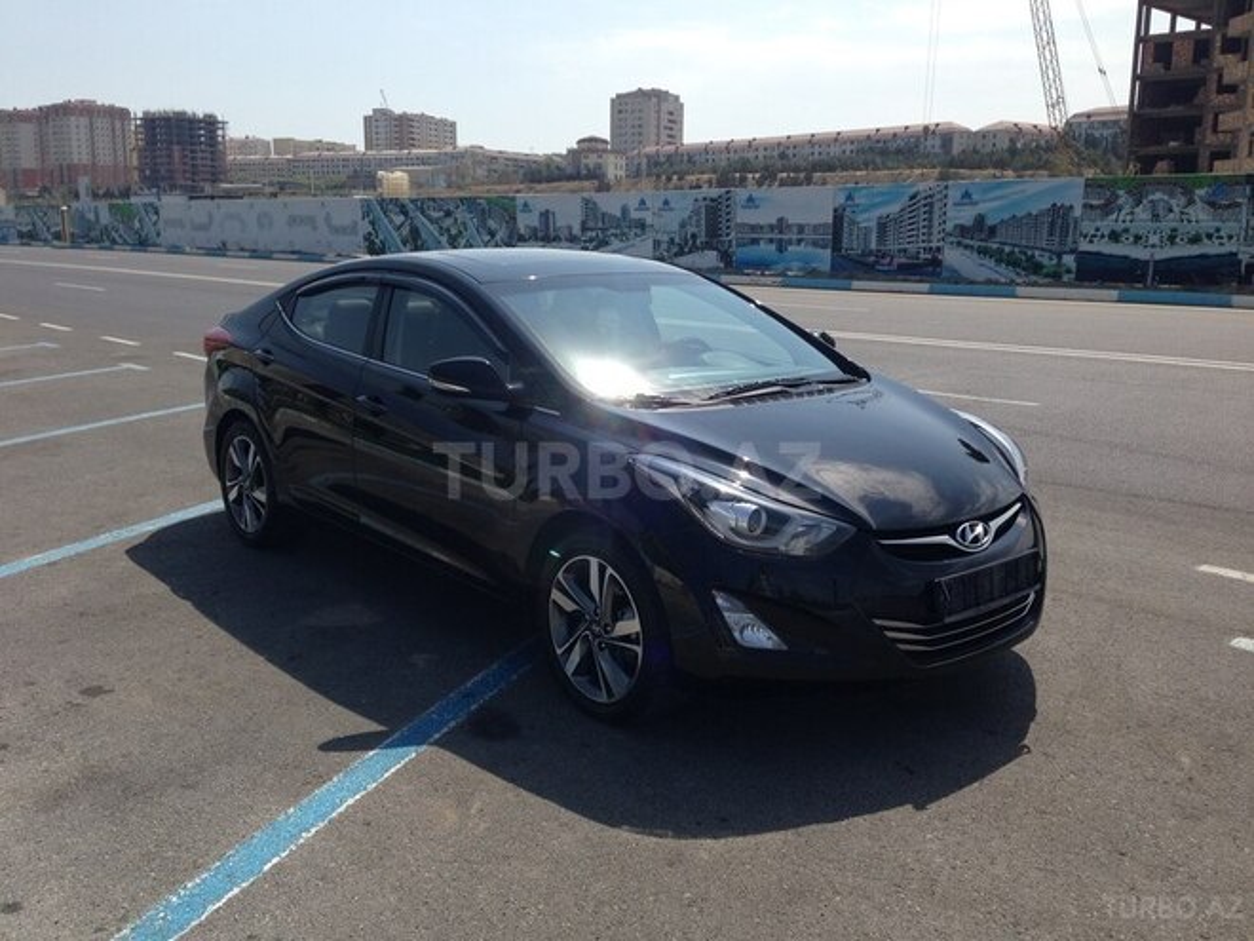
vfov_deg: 42.9
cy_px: 470
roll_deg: -0.1
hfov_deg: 55.4
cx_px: 627
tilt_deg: -12.7
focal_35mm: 33
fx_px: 1195
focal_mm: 4.12
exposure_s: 1/2008
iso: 50
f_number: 2.4
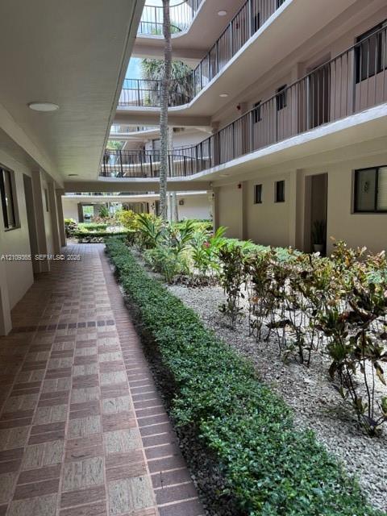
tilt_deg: -7.4
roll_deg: +2.1
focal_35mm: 24
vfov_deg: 71.6
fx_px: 358
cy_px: 258
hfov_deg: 56.8
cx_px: 194
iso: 80
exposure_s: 1/410
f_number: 1.78
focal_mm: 6.76
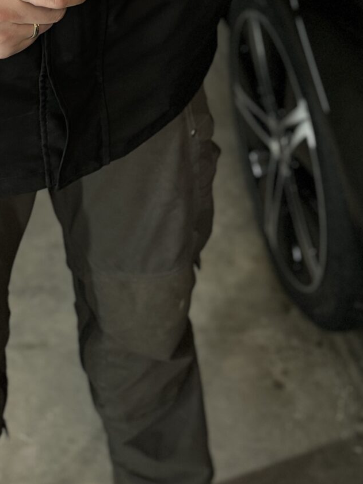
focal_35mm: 73
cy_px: -185
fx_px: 1021
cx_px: 275
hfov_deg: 20.0
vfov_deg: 23.0
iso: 200
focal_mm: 6.76
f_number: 1.78
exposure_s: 1/100
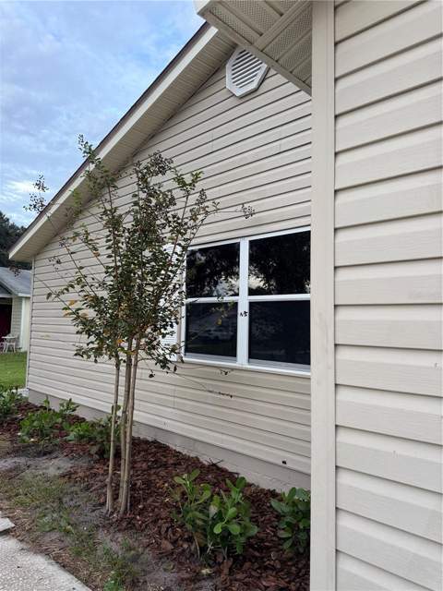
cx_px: 222
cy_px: 296
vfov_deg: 71.6
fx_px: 410
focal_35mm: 24
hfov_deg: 56.8
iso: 125
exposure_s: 1/143
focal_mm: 6.76
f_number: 1.78
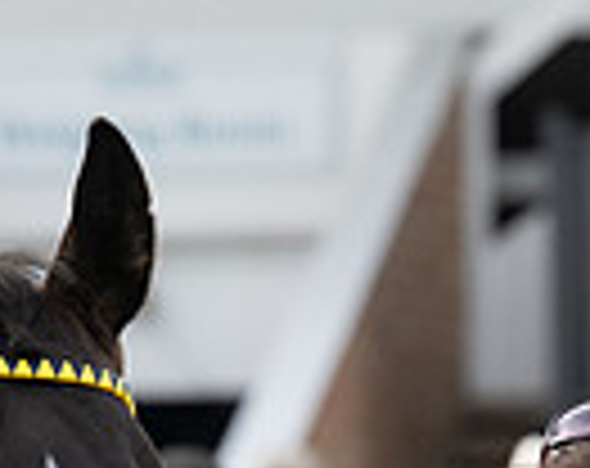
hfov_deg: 3.0
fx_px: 11386
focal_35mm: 654
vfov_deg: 2.4
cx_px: 356
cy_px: 729
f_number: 4
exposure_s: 1/800
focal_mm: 105
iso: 400
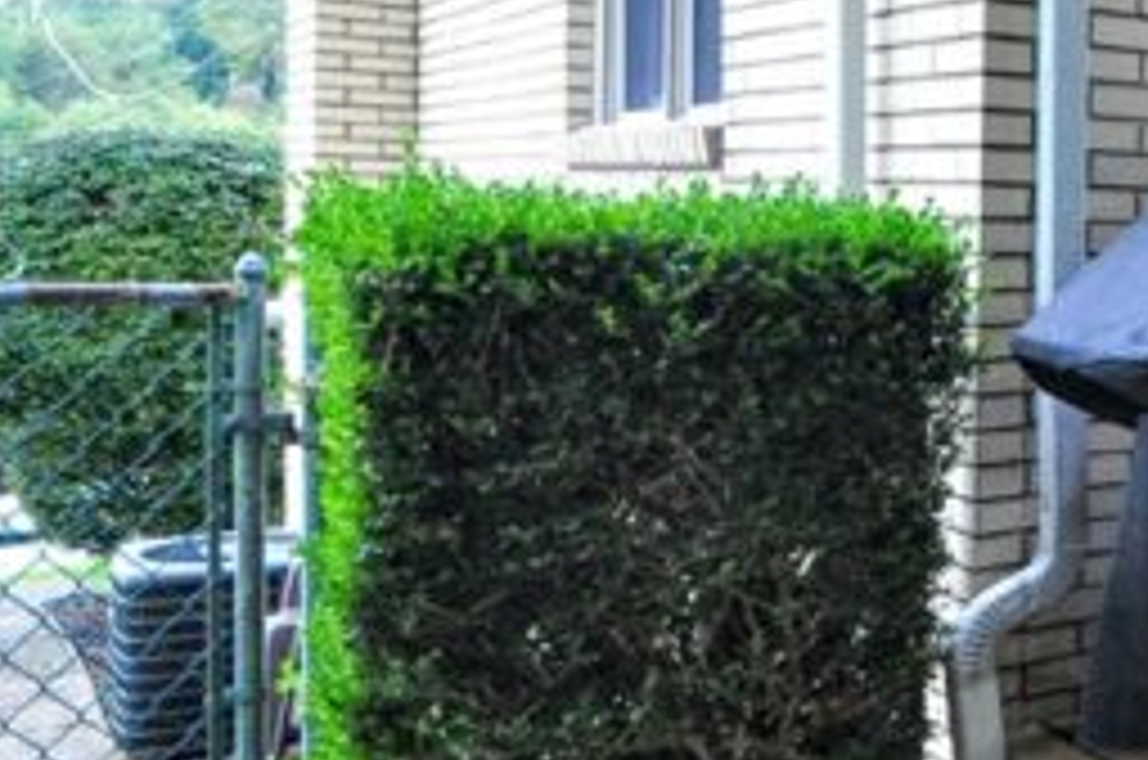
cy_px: 241
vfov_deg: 28.3
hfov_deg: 28.8
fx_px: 1496
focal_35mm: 47
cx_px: 1679
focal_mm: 10
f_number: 8
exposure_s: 1/200
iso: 1800
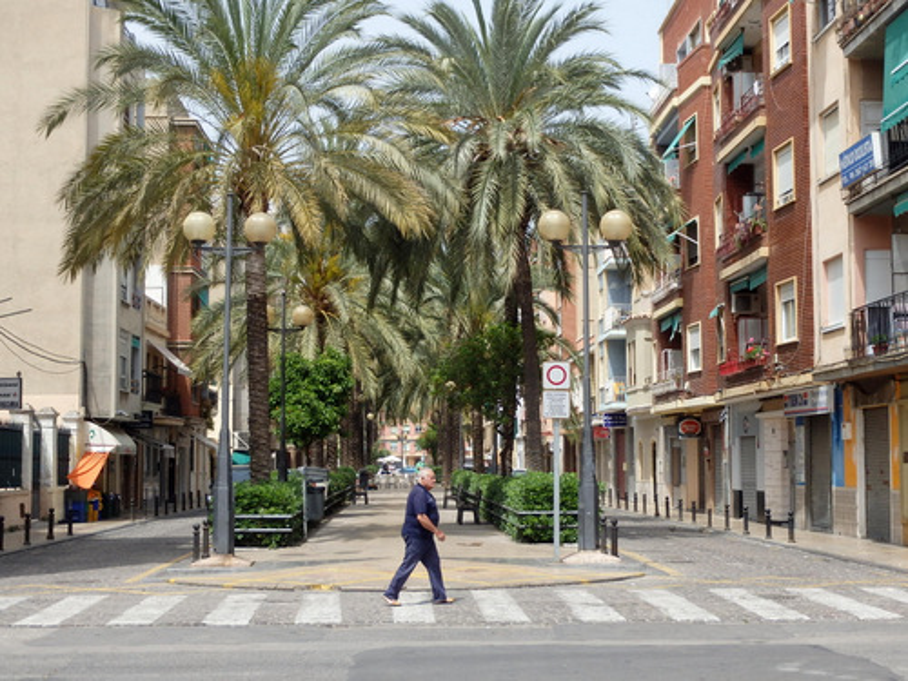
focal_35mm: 56
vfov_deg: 26.1
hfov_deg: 34.3
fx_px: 1469
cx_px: 454
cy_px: 340
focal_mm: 10
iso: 125
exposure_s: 1/400
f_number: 5.1
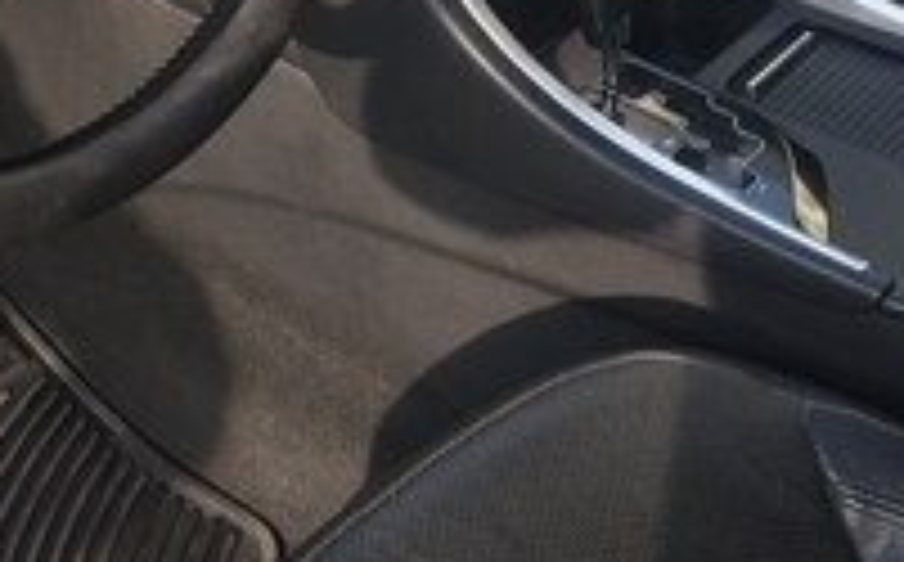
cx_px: 139
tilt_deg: -32.1
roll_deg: +4.5
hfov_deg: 26.5
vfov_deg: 16.4
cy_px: -99
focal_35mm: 76
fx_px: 1870
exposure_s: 1/140
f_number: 2.2
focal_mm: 4.15
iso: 32
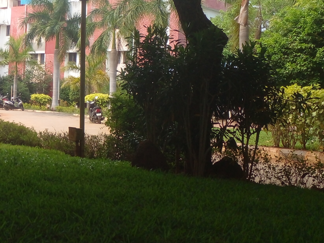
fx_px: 627
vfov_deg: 21.8
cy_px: 73
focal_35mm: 67
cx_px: -35
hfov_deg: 26.6
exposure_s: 1/497
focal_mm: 3.6
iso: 40
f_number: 1.9
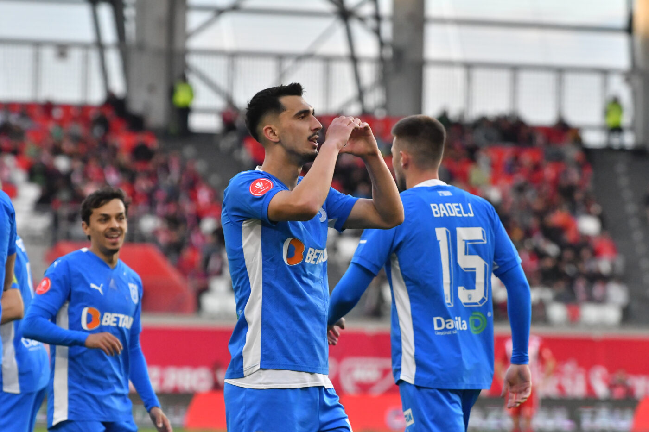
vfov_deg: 4.4
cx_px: 324
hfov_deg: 6.5
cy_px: 216
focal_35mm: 315
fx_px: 5678
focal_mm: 210
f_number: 5
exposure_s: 1/3200
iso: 3200
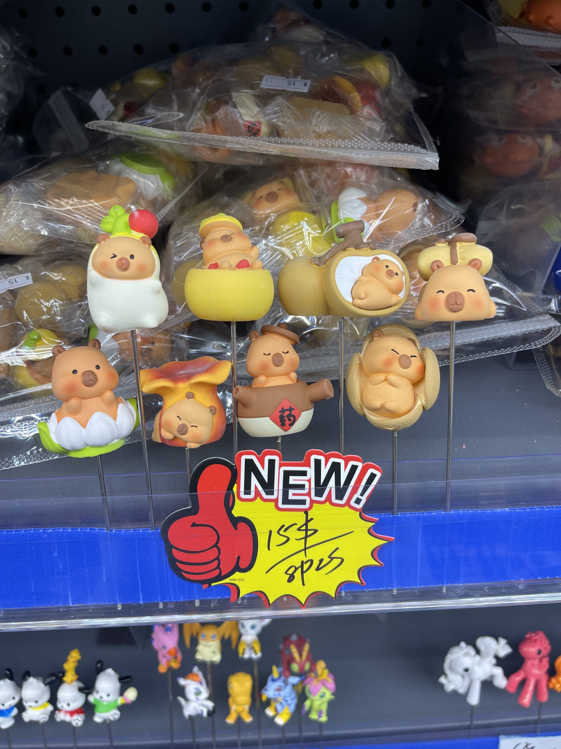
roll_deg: +1.8
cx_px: 280
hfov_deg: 54.9
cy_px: 374
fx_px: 540
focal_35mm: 25
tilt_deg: -43.0
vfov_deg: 69.4
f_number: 1.6
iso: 80
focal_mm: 5.1
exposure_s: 1/100
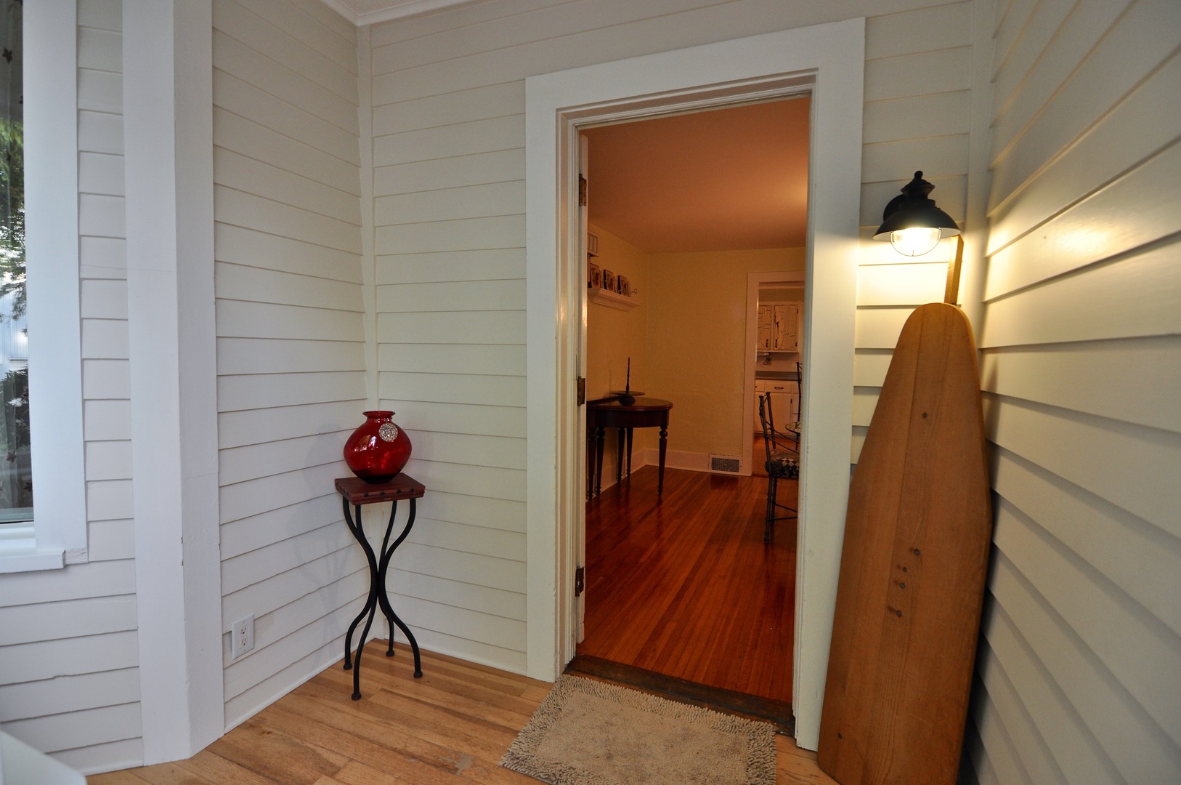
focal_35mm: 16
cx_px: 590
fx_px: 541
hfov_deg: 95.0
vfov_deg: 71.9
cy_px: 392
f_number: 4.5
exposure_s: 1/80
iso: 400
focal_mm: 11
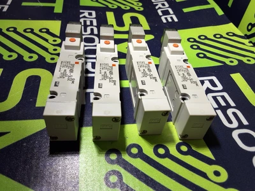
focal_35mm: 28
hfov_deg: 63.4
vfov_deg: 49.7
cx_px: 128
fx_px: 206
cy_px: 96
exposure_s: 1/60
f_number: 1.9
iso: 40
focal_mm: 2.91
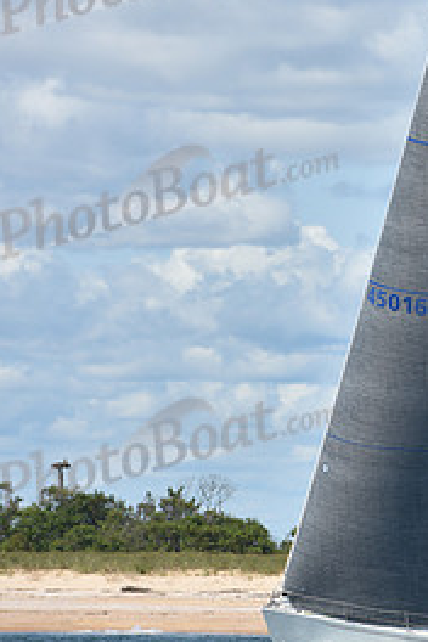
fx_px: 7846
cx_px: 466
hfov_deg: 3.1
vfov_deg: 4.7
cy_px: 289
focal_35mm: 440
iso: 250
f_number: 5.6
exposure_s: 1/2000
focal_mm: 200
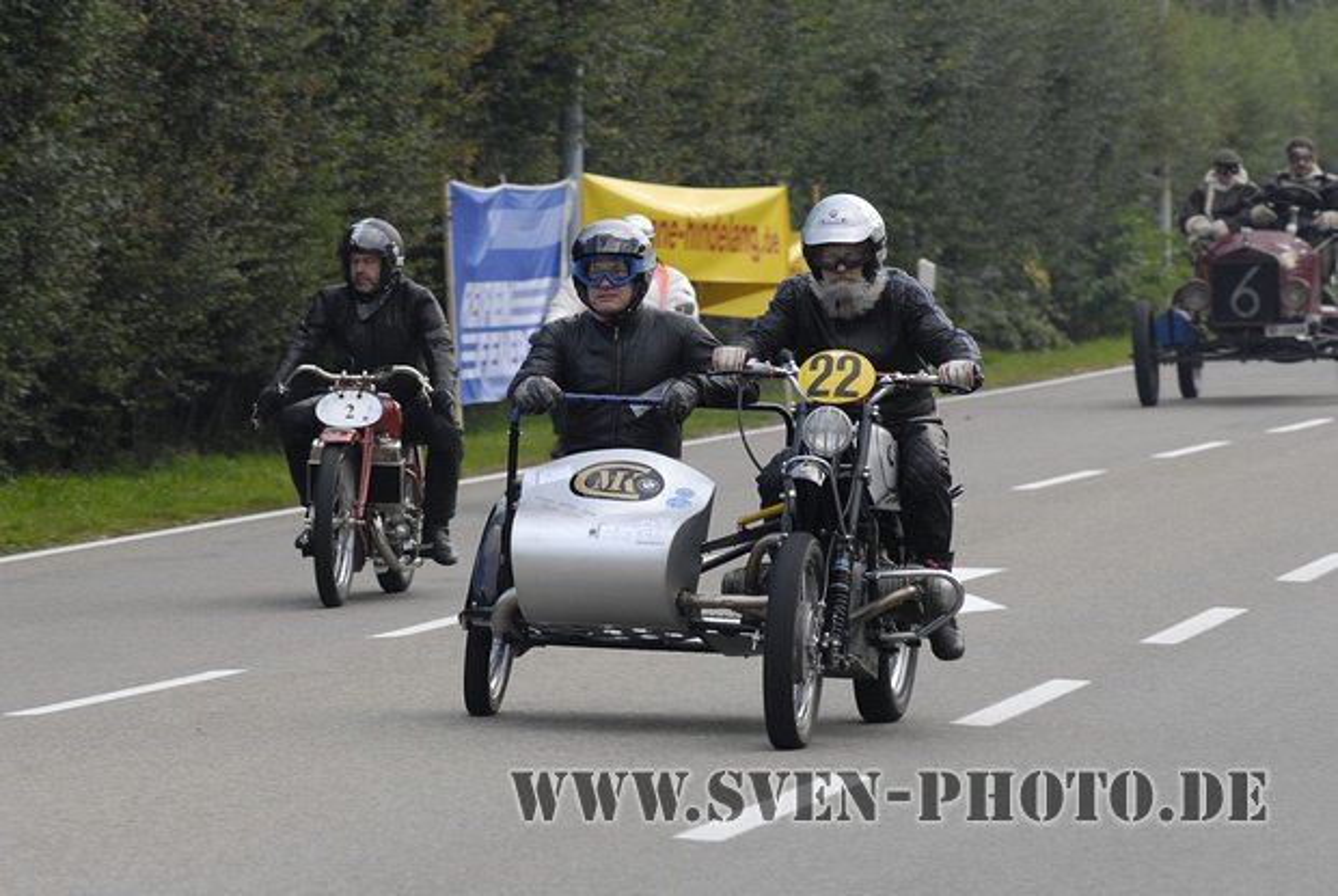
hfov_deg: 7.4
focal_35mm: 278
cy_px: 448
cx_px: 669
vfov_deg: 5.0
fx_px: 10326
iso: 400
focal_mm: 185
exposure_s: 1/180
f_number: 8
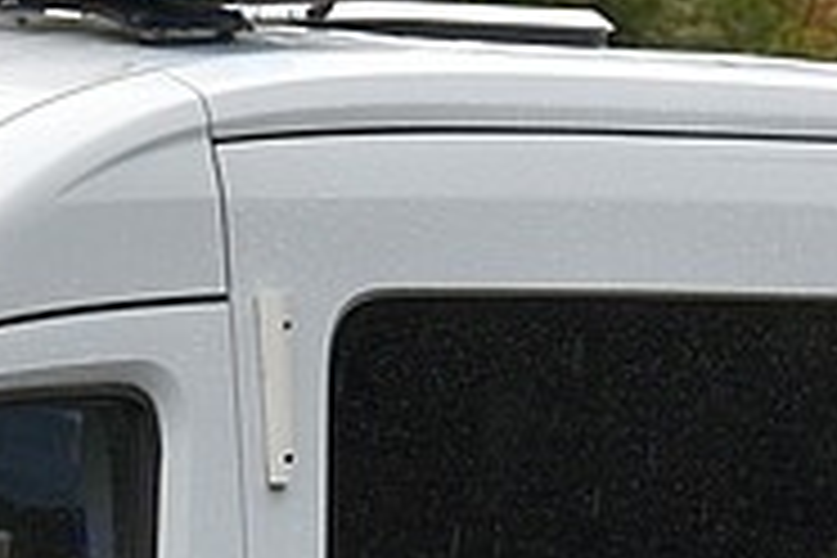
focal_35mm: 339
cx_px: -266
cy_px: 1017
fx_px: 7881
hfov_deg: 6.0
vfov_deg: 4.0
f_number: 7.1
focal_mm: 70
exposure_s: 1/200
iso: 400
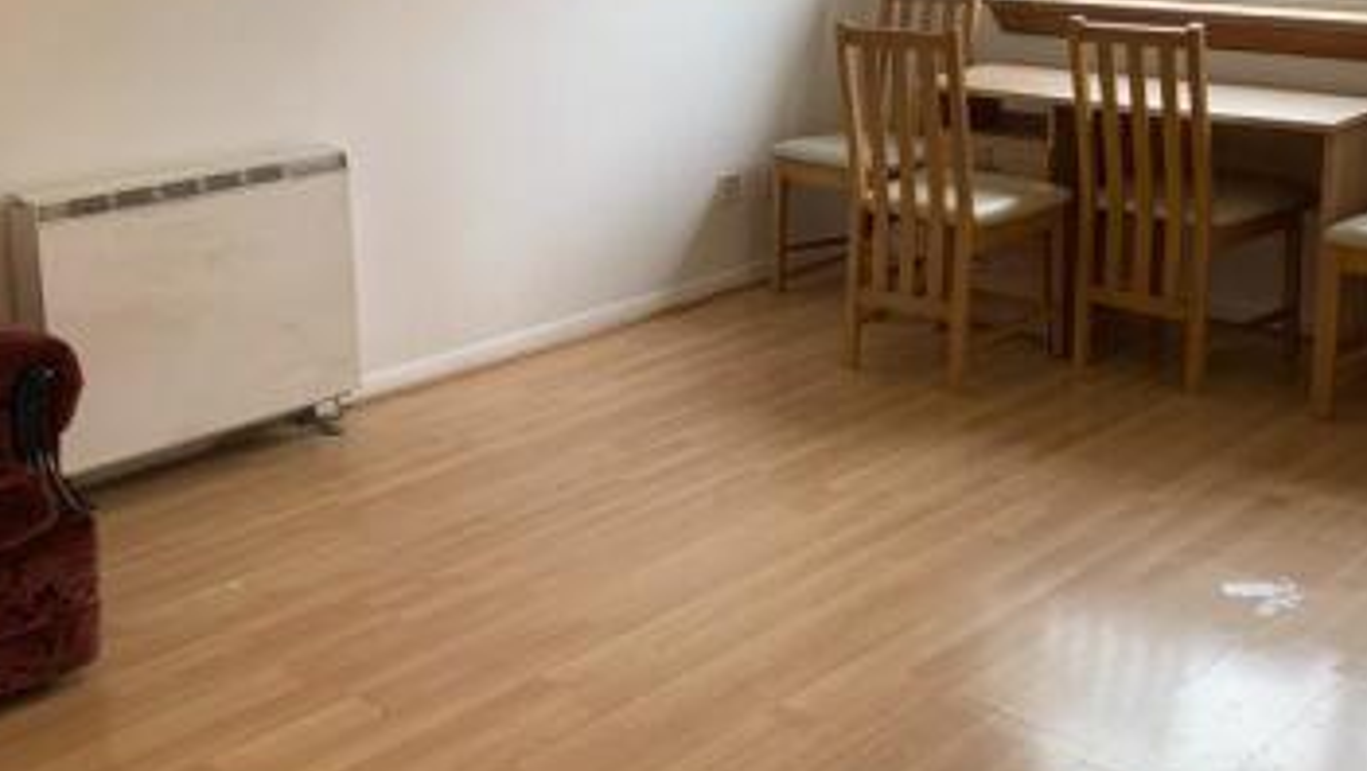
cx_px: 664
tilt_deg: -10.3
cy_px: 177
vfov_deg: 25.1
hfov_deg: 43.7
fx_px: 1705
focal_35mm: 47
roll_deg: +0.9
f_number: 1.8
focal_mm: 4.25
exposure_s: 1/121
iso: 50
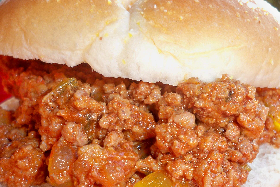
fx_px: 404
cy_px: 119
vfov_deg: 25.9
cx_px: 146
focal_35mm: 52
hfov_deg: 38.2
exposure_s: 1/80
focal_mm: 6.3
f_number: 3.1
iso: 100
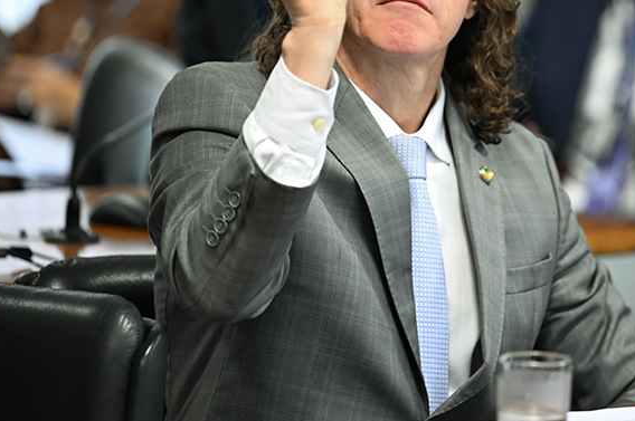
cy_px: 104
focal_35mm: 280
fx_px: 4932
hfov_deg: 7.4
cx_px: 397
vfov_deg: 4.9
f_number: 2.8
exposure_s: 1/100
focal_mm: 185
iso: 1600
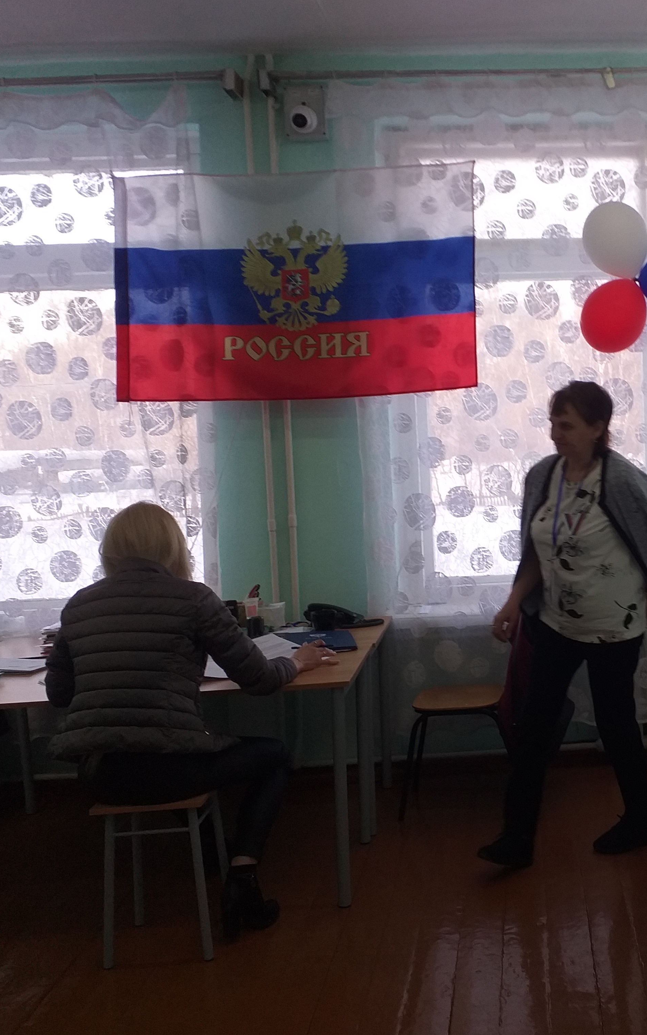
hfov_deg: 31.2
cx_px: 583
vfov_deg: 50.4
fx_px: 1100
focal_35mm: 39
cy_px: 516
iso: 40
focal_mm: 3.6
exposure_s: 1/100
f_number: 1.9
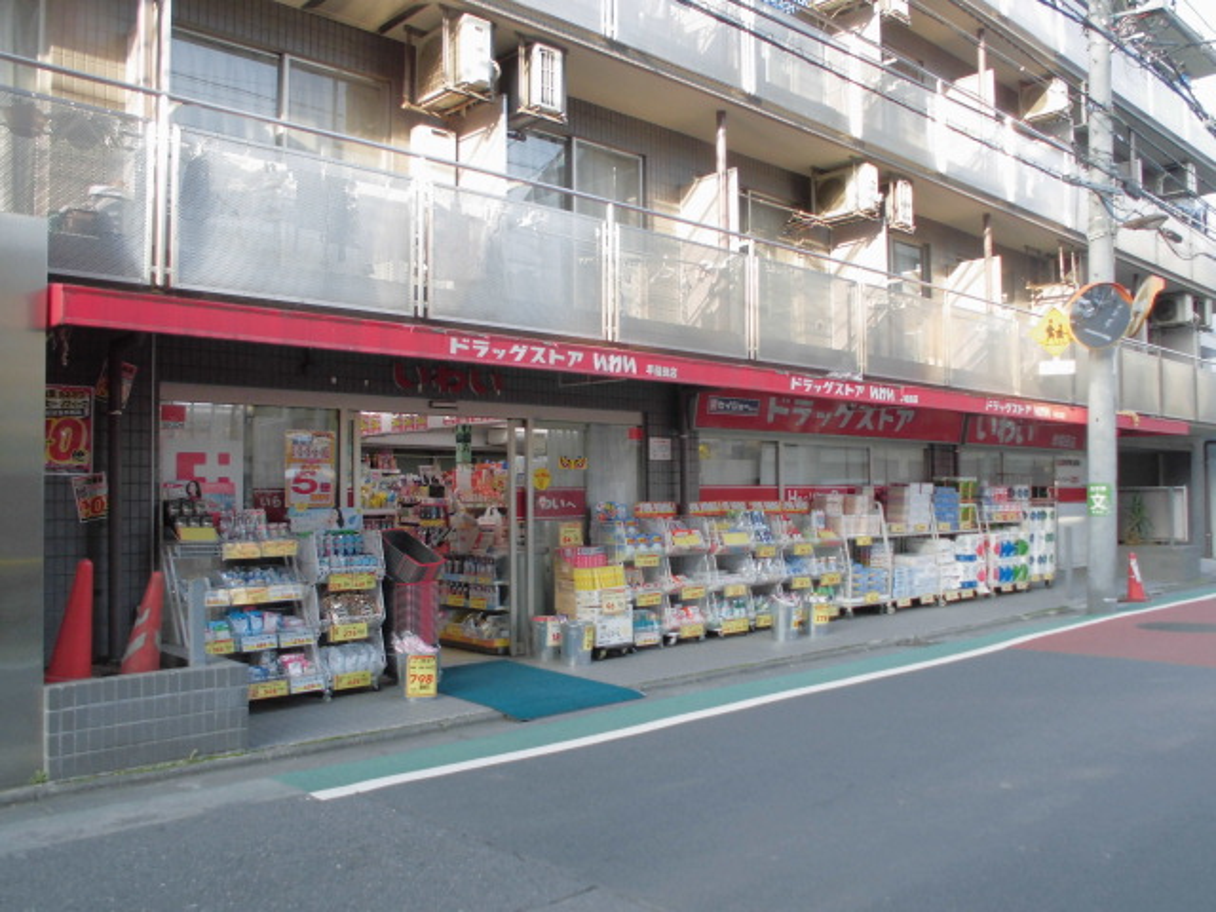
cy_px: 456
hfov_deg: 61.7
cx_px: 608
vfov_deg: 48.2
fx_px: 1019
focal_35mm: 29
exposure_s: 1/60
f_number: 3.7
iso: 100
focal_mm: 5.3
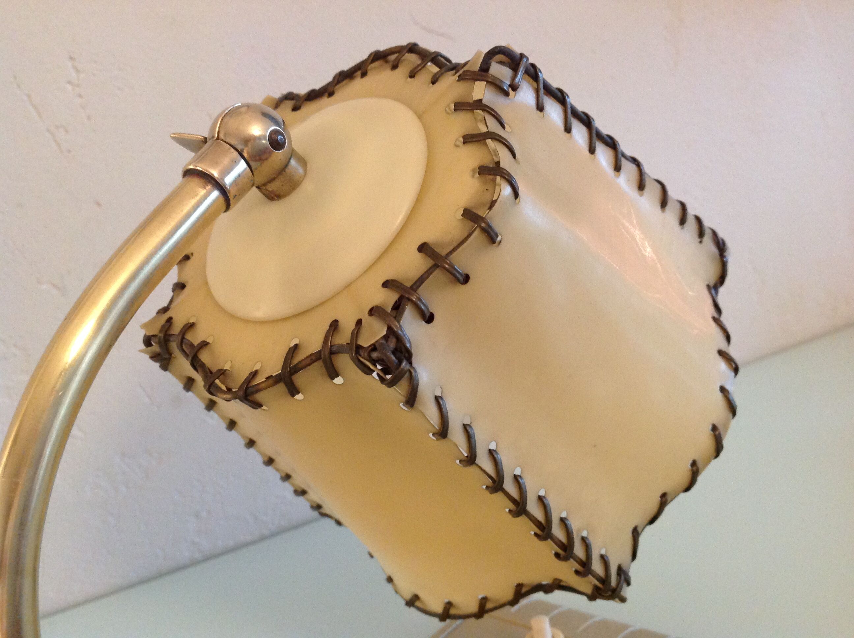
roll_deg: +9.5
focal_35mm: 35
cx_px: 427
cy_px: 319
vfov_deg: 40.6
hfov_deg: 52.7
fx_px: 862
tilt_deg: -12.7
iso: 320
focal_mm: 4.28
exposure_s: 1/17
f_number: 2.4
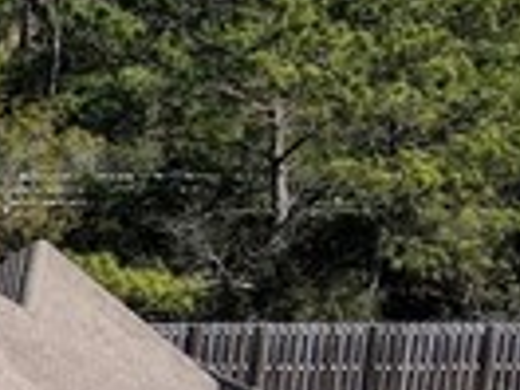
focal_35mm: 186
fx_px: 2794
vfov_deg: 7.8
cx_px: -752
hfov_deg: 9.4
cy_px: 634
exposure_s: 1/640
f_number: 2.8
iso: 100
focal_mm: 4.5
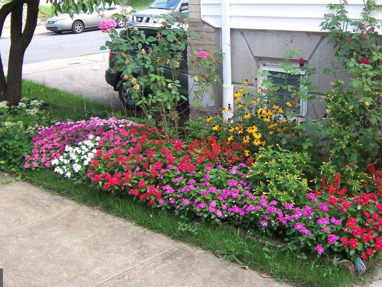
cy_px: 94
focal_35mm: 45
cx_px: 200
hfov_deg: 42.1
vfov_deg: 31.9
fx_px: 497
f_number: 3.4
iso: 80
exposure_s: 1/90
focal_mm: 5.5
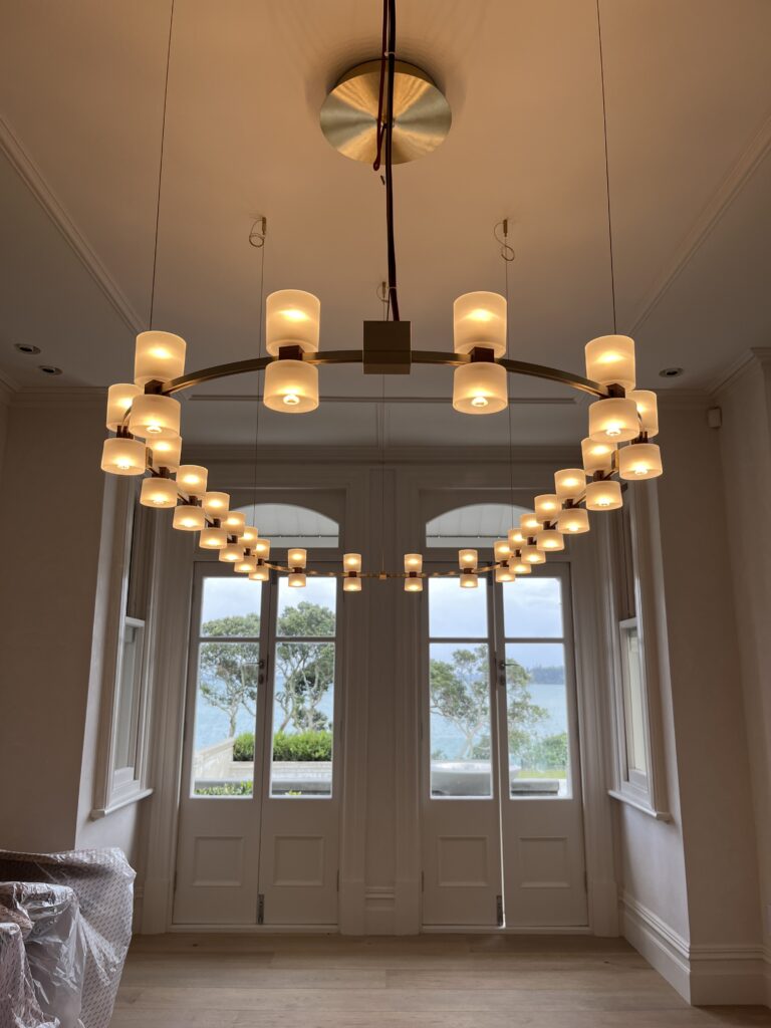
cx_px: 386
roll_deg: -0.4
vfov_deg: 67.3
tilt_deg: +11.3
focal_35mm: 26
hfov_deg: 53.1
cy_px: 514
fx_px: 772
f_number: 1.6
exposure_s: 1/369
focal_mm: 5.1
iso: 50
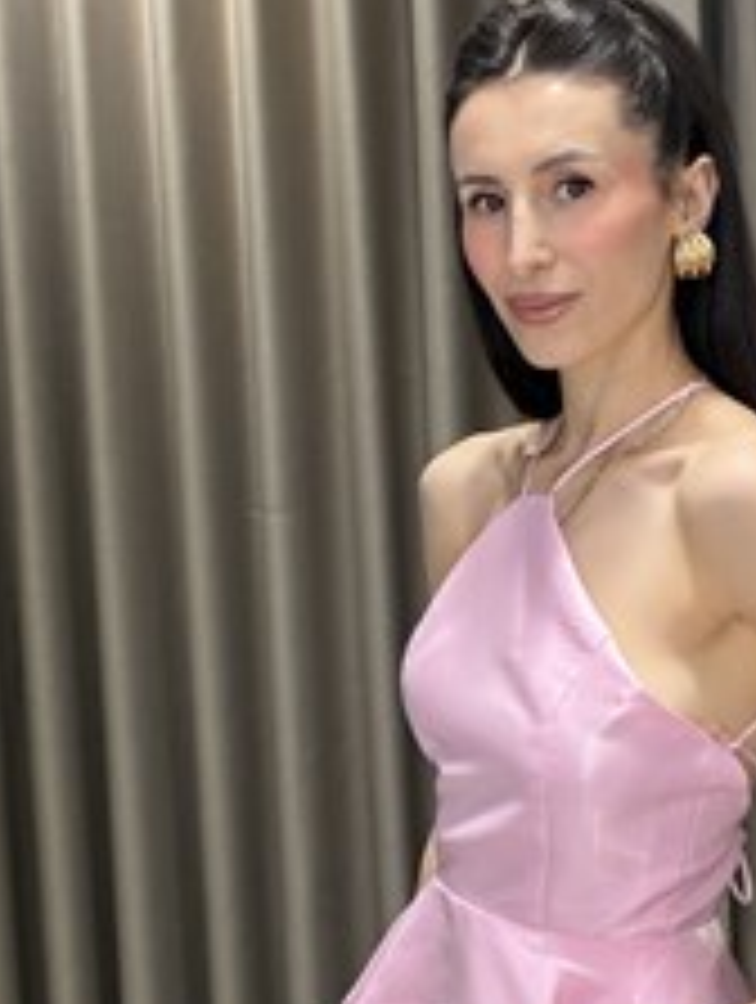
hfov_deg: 24.4
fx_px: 1742
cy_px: 630
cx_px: 484
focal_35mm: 60
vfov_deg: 32.0
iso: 80
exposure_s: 1/66
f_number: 1.9
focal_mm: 2.71
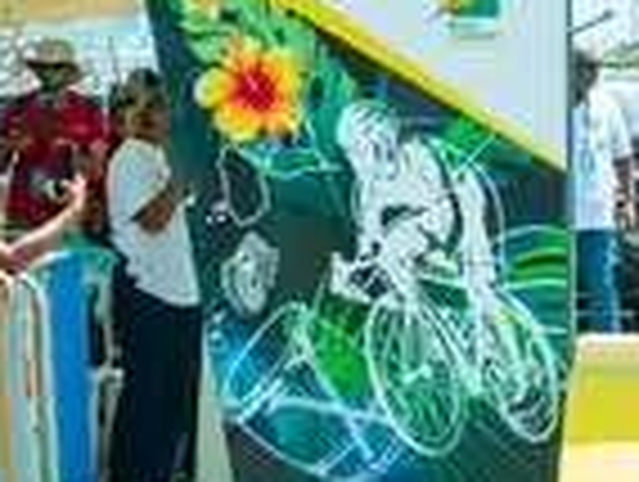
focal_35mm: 227
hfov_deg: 8.6
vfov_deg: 6.5
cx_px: 747
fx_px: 4197
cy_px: 34
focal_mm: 70
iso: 800
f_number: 13
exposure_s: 1/320
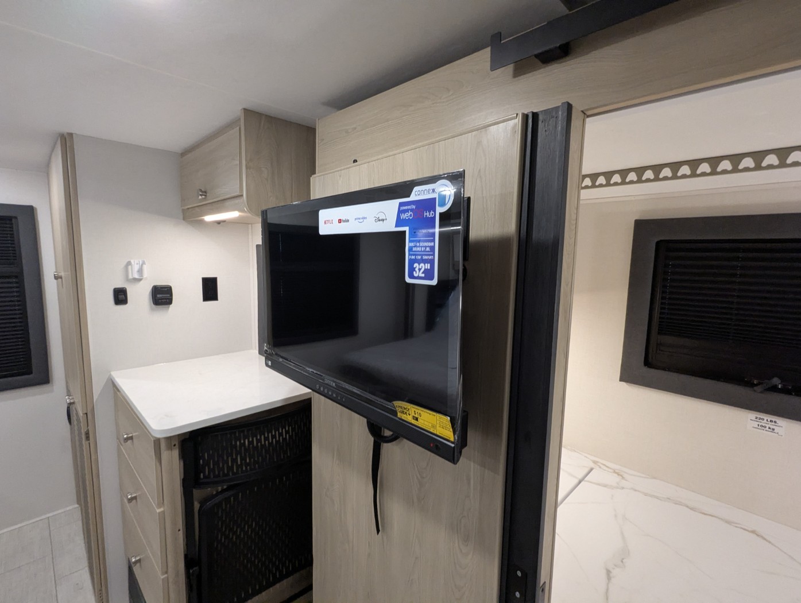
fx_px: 371
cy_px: 302
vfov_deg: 78.2
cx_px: 400
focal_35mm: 16
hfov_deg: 94.4
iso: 345
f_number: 2.2
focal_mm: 2.35
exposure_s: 1/64
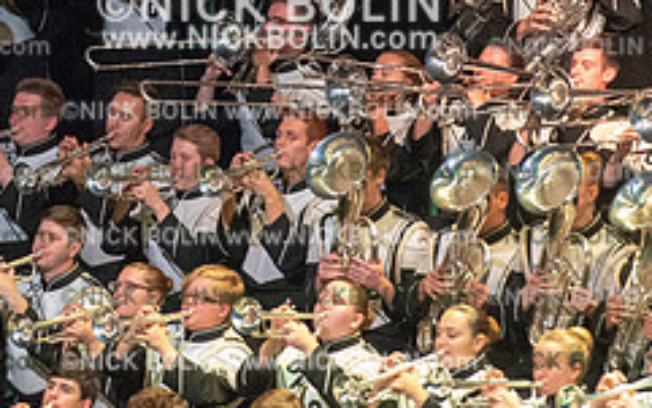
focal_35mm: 490
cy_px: -78
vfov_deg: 2.7
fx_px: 8713
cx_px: 268
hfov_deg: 4.3
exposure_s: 1/640
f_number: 2.8
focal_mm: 200
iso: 8000
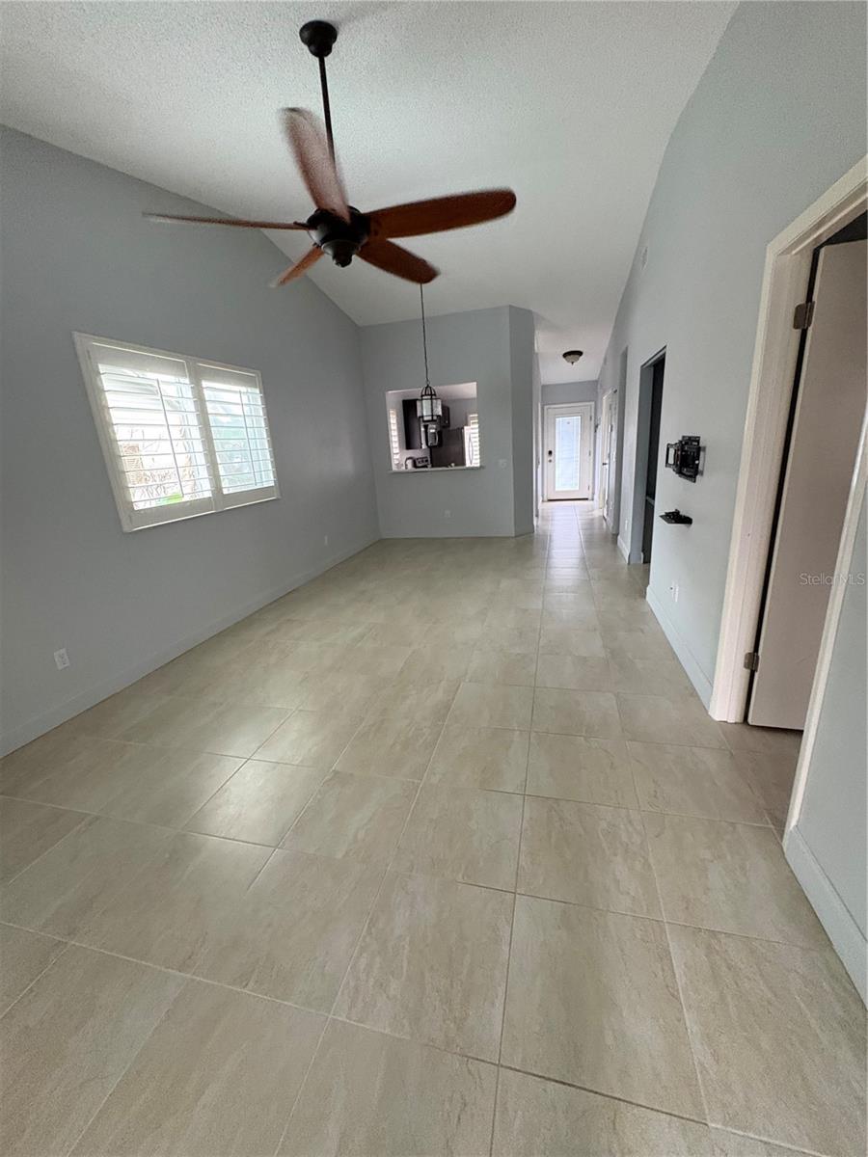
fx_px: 468
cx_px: 434
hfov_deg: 85.7
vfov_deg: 102.1
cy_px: 578
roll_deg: +3.9
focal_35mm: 14
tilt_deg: -16.3
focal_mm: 2.22
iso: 500
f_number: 2.2
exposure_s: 1/60
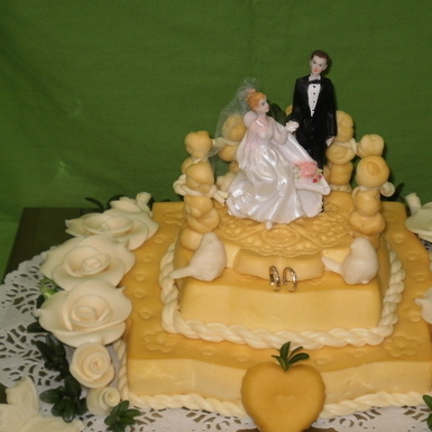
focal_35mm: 91
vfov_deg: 19.1
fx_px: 1285
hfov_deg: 19.0
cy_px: 232
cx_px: 278
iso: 125
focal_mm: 10.3
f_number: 4.2
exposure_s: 1/40
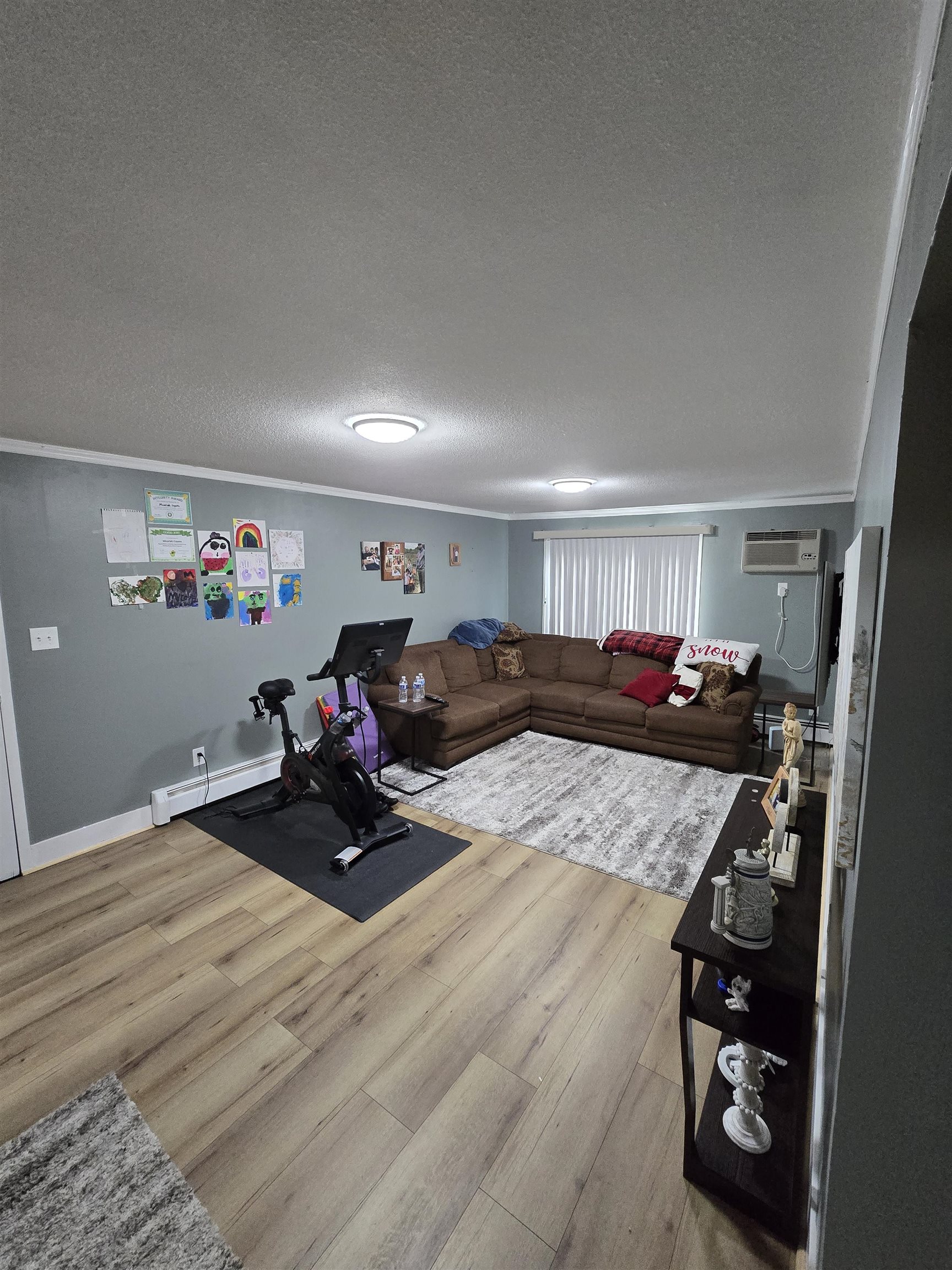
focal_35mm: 13
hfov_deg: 89.9
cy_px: 635
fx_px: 477
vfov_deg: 106.2
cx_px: 476
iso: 800
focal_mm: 2.2
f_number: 2.2
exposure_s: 1/60
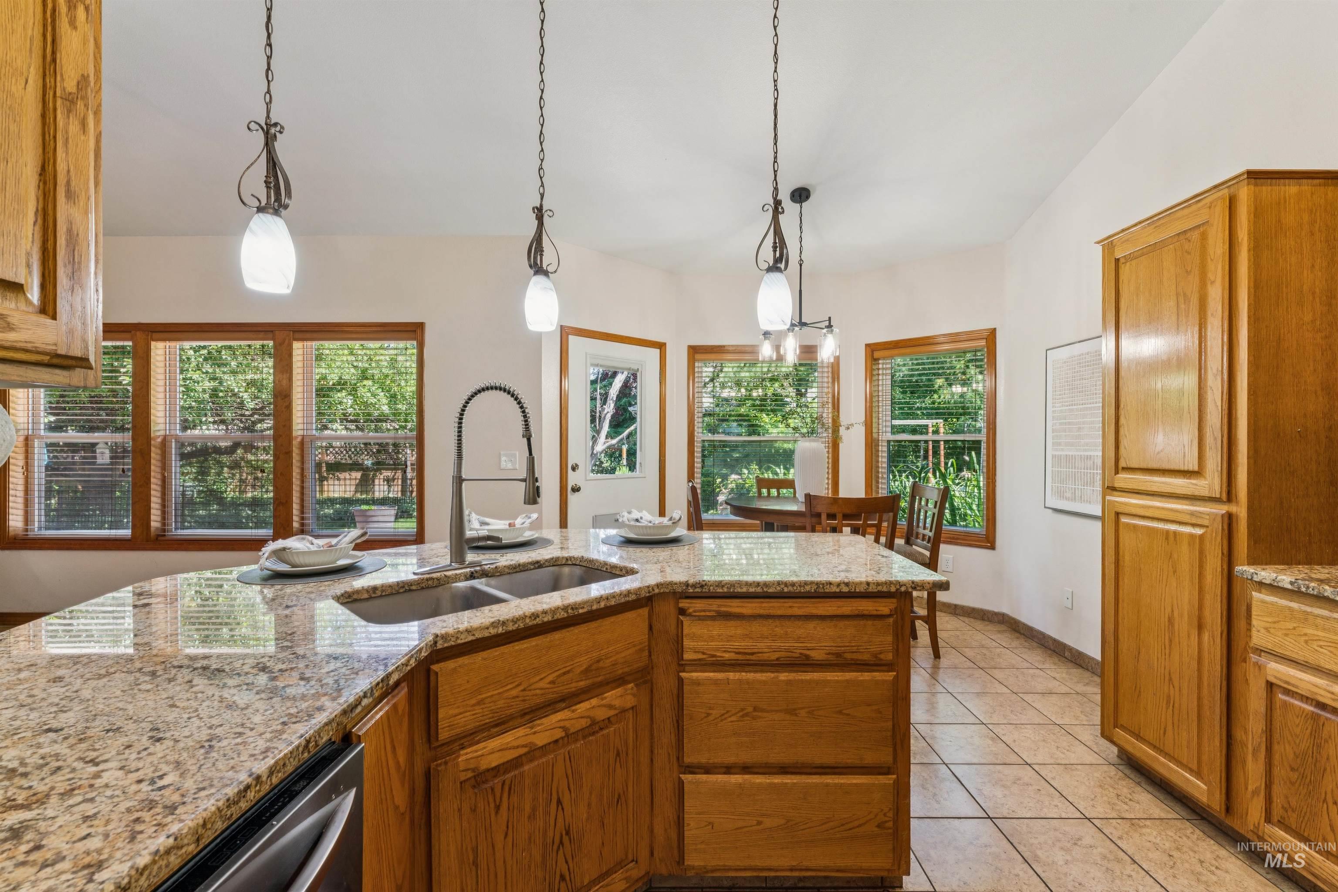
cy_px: 446
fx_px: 587
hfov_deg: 97.5
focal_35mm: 16
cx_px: 669
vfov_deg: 74.4
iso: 400
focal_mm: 15.8
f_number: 13
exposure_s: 1/10
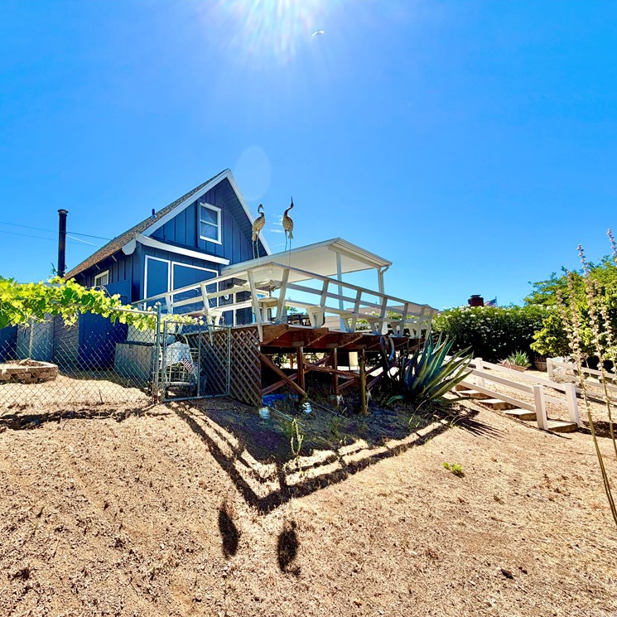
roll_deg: +1.1
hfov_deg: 82.6
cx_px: 238
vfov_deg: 84.0
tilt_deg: +8.0
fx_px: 343
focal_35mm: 17
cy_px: 312
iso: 25
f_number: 2.2
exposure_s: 1/770
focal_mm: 2.22
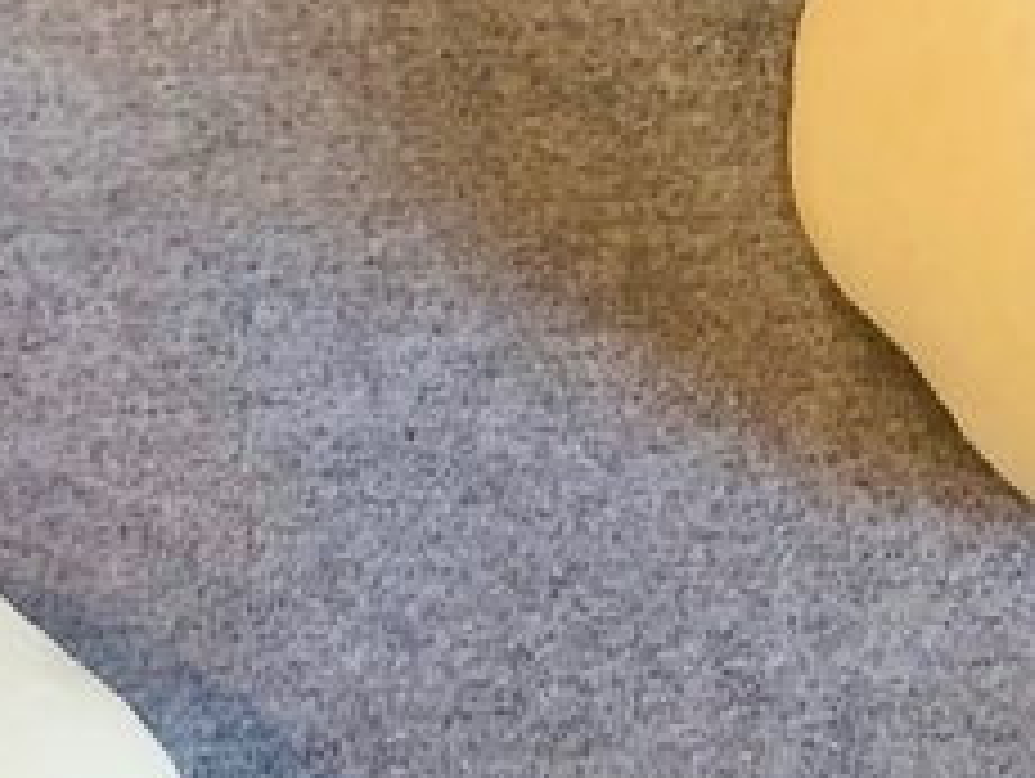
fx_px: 4370
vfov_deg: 10.1
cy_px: 782
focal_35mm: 146
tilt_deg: -63.2
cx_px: 1161
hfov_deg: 13.2
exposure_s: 1/25
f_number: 1.8
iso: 40
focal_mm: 3.99
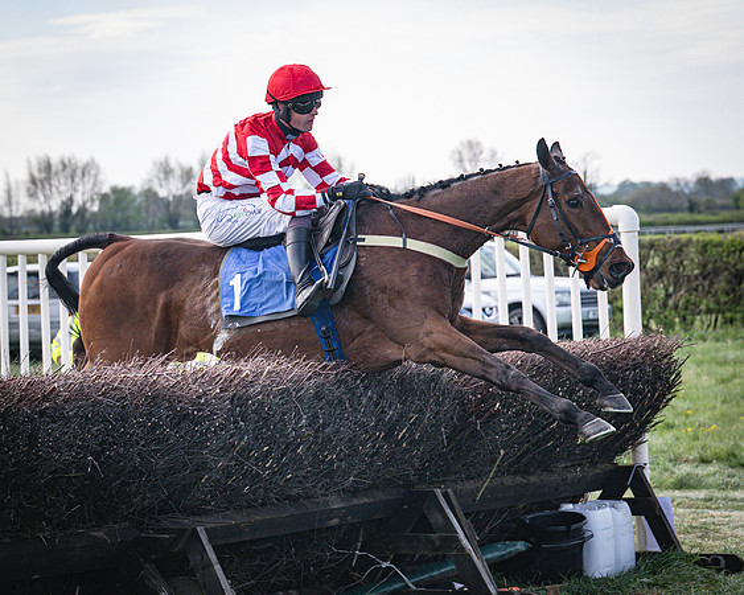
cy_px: 273
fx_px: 3376
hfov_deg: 12.6
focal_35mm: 153
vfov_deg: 10.1
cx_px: 318
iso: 400
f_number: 4
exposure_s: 1/2000
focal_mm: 76
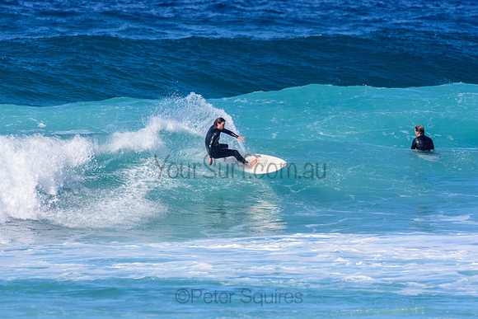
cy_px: 160
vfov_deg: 1.8
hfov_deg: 2.7
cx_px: 239
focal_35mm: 750
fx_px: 9960
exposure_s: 1/2000
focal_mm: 500
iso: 280
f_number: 5.6
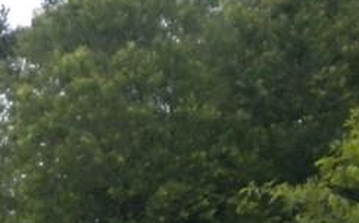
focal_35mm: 156
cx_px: -177
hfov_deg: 12.7
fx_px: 1525
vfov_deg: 8.0
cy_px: 450
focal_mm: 6.3
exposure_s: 1/475
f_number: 3.1
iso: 254
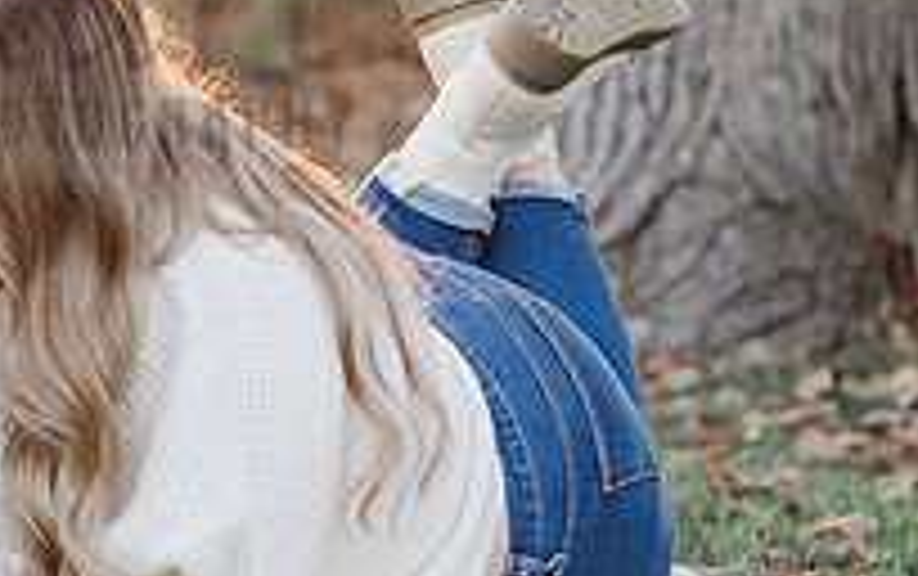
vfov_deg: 5.3
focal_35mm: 246
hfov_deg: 8.4
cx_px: -148
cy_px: 20
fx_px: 6161
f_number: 3.5
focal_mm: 85
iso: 400
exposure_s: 1/320
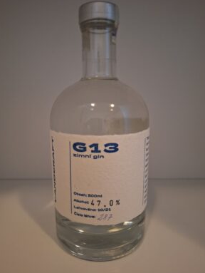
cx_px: 102
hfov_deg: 56.9
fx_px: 189
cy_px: 136
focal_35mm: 24
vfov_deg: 71.5
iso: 400
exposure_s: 1/25
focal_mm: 5.54
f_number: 1.8
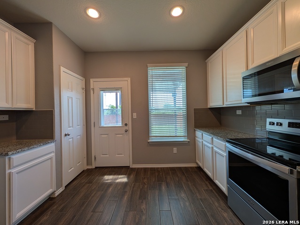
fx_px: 104
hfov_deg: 110.5
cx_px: 150
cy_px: 112
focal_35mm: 12
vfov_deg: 94.6
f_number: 1.7
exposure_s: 1/476
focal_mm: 2.02
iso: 55
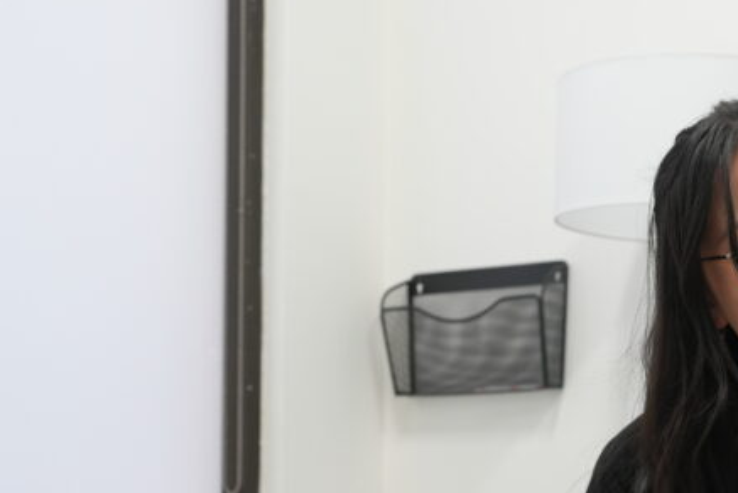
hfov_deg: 23.6
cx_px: 755
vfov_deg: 16.5
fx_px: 1682
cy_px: 421
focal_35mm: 82
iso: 800
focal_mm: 35
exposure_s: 1/160
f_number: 4
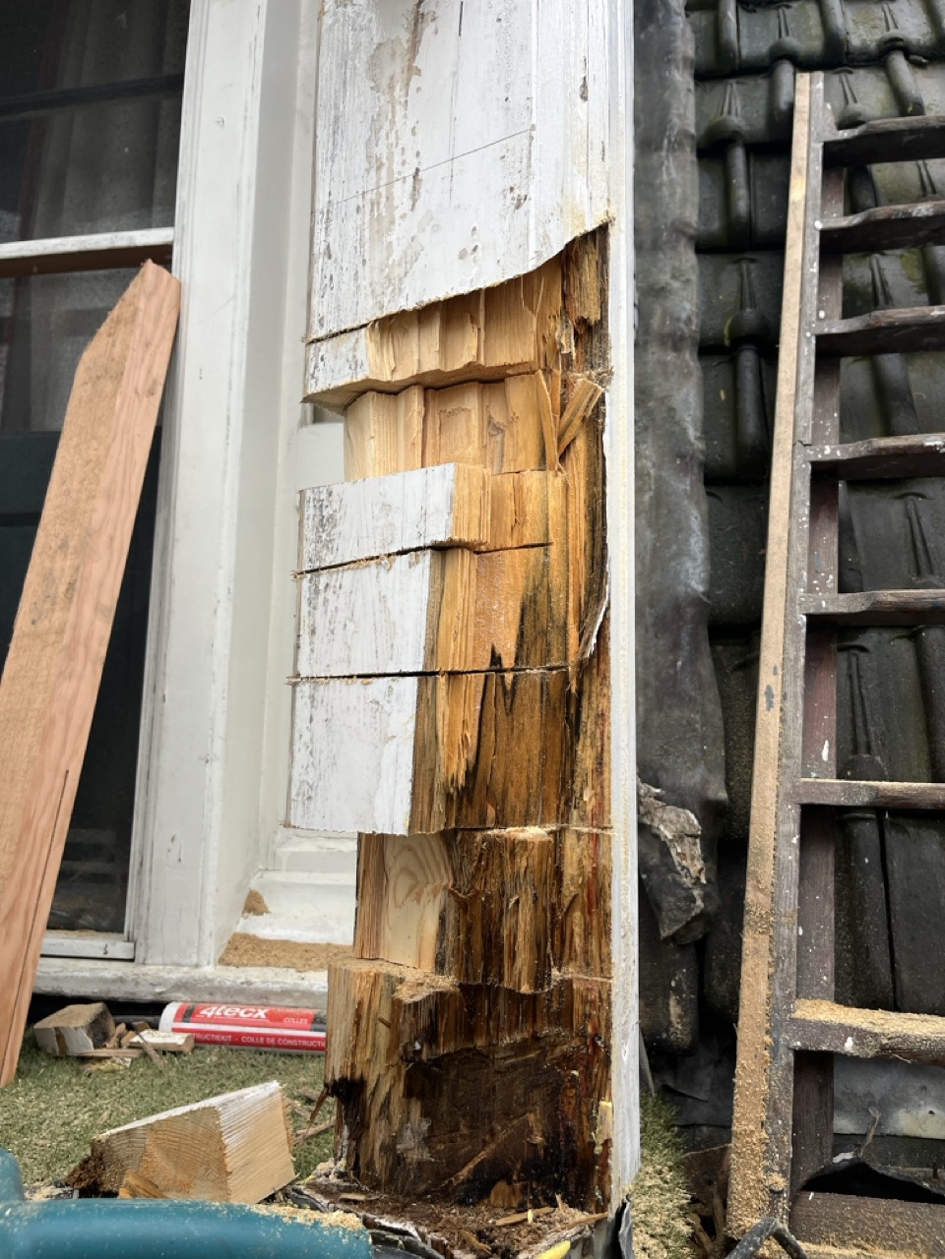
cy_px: 630
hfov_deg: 53.1
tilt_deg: +6.4
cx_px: 472
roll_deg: +0.0
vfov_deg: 67.3
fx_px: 946
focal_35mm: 26
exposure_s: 1/520
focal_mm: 5.1
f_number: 1.6
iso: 50
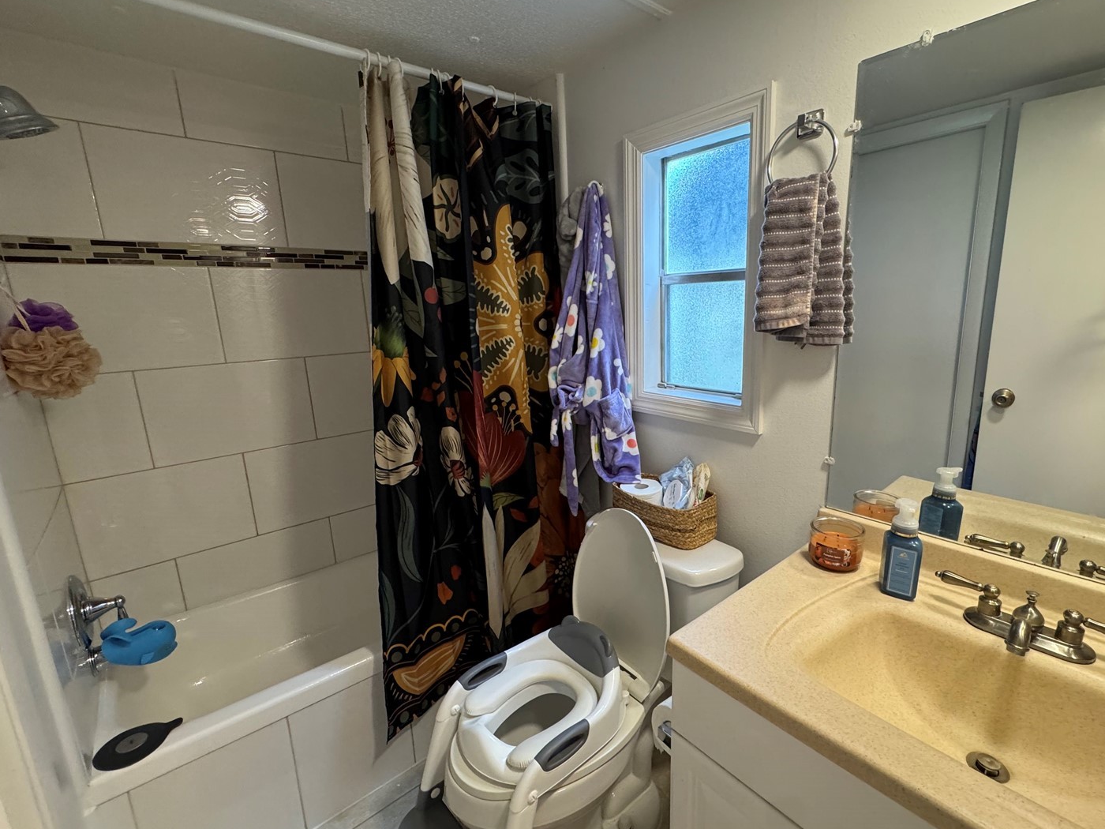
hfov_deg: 94.3
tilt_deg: -11.1
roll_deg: +1.2
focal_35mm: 16
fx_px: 511
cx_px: 600
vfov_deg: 78.1
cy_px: 412
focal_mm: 2.22
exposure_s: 1/120
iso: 320
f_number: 2.2
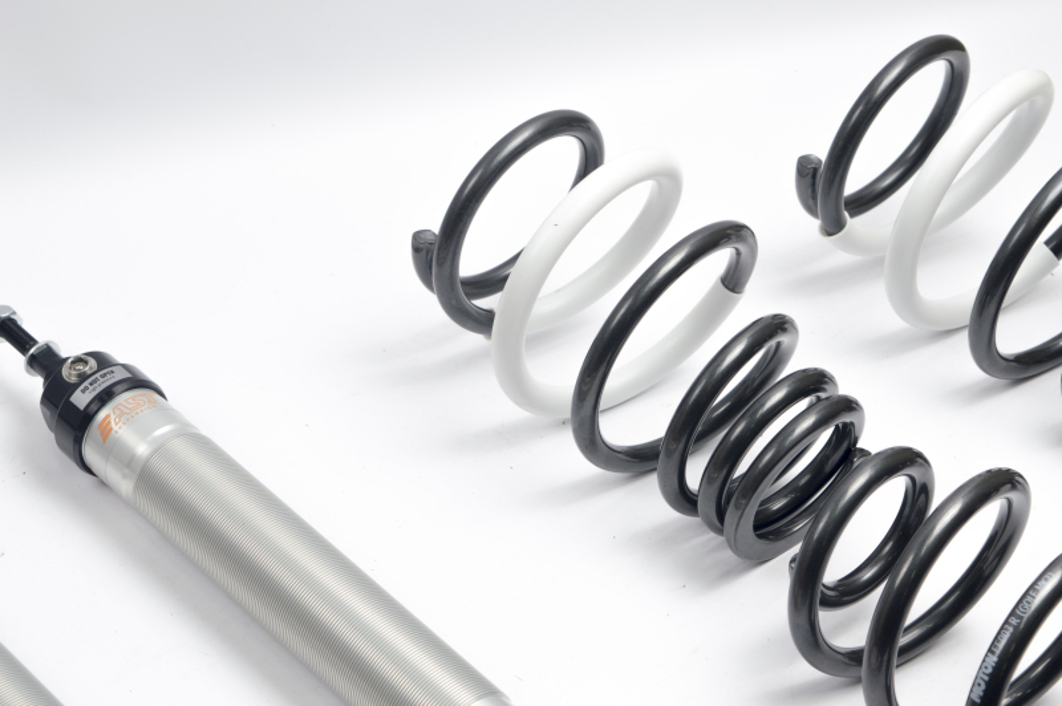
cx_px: 531
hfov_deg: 24.6
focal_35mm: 82
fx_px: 2432
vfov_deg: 16.5
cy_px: 353
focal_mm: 55
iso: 100
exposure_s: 1/15
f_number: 9
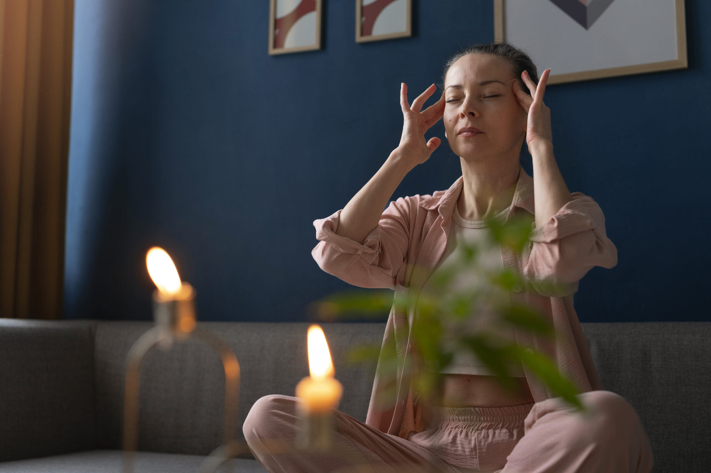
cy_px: 236
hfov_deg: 39.6
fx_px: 987
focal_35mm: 50
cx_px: 356
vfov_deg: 27.0
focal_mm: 50
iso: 400
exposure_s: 1/60
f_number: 2.5
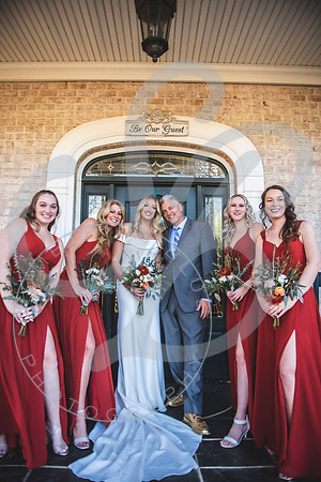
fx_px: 321
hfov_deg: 53.1
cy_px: 241
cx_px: 160
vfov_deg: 73.7
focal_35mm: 24
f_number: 2.8
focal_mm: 24
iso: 100
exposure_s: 1/125
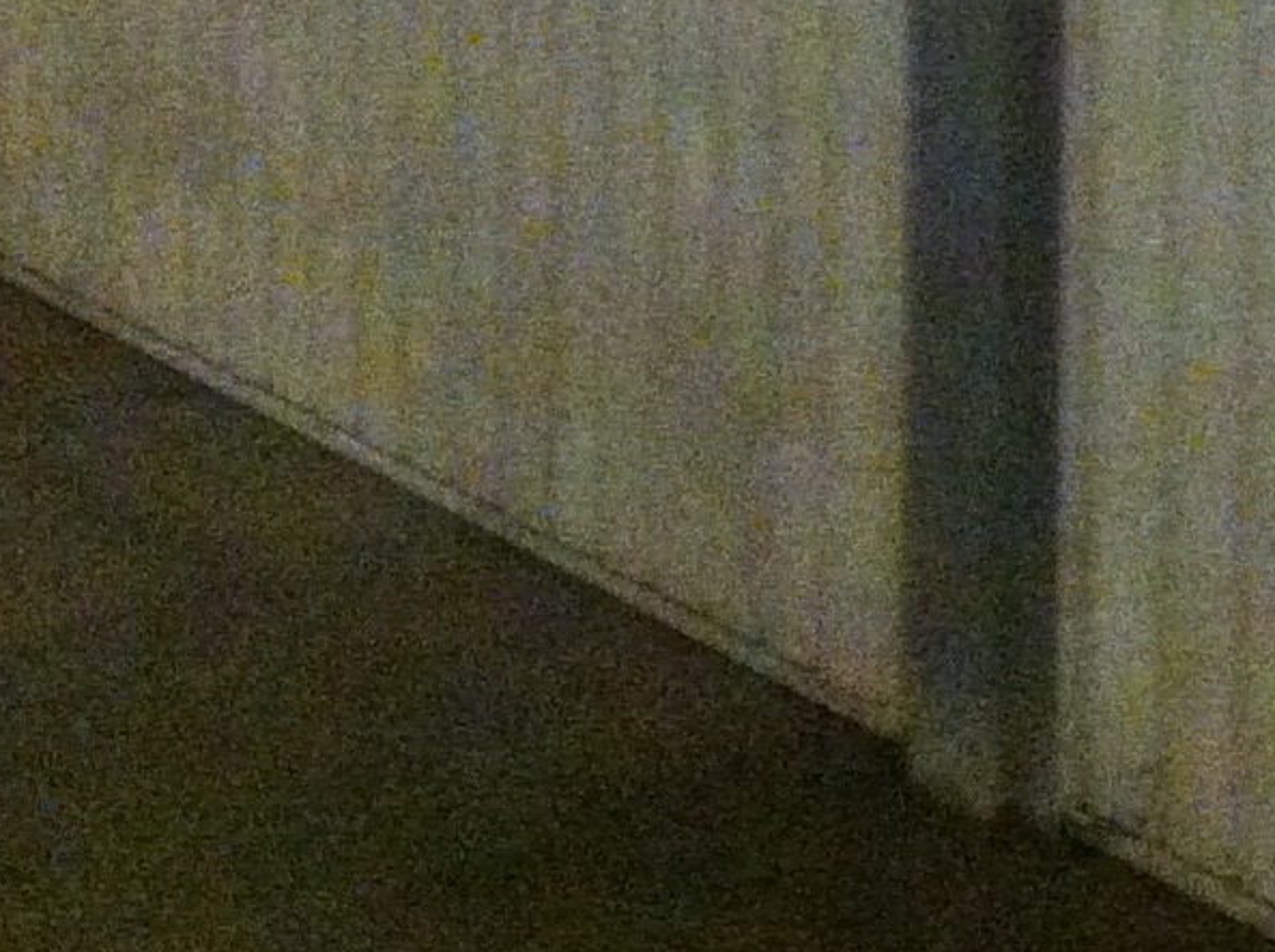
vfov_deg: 9.1
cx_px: 1580
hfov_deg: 12.6
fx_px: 5627
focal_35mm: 153
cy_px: -1001
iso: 1000
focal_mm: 3.85
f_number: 2.8
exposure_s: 1/15
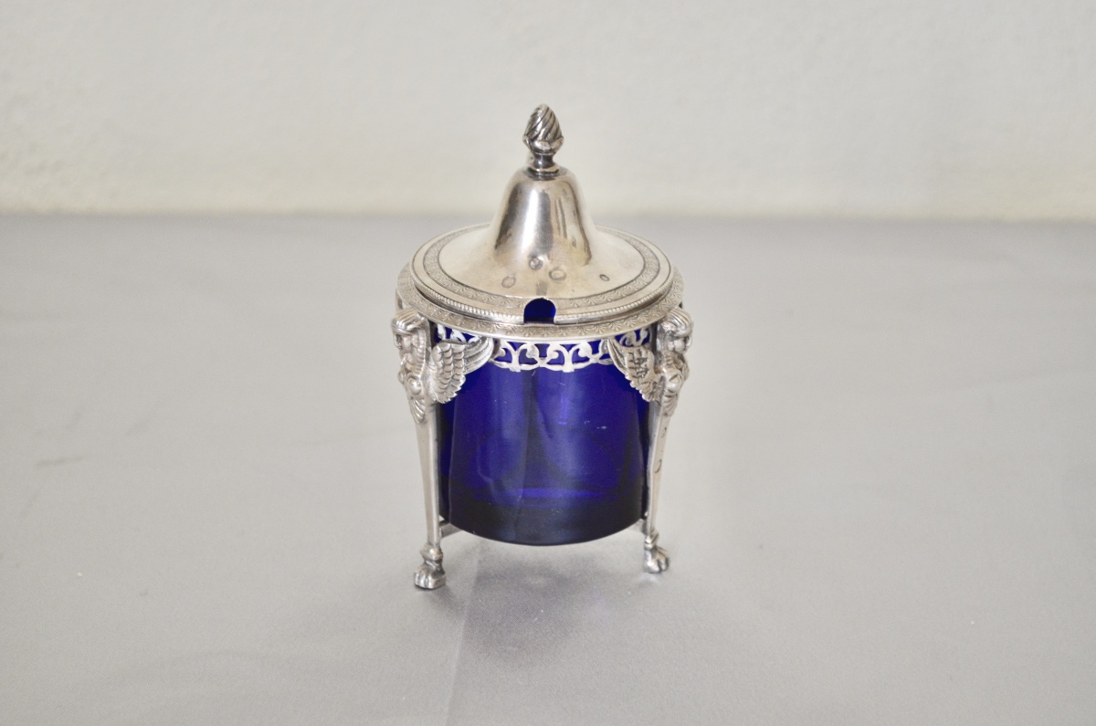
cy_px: 363
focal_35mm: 78
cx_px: 548
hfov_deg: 26.0
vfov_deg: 17.4
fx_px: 2370
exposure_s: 1/60
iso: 800
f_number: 5.6
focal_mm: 52
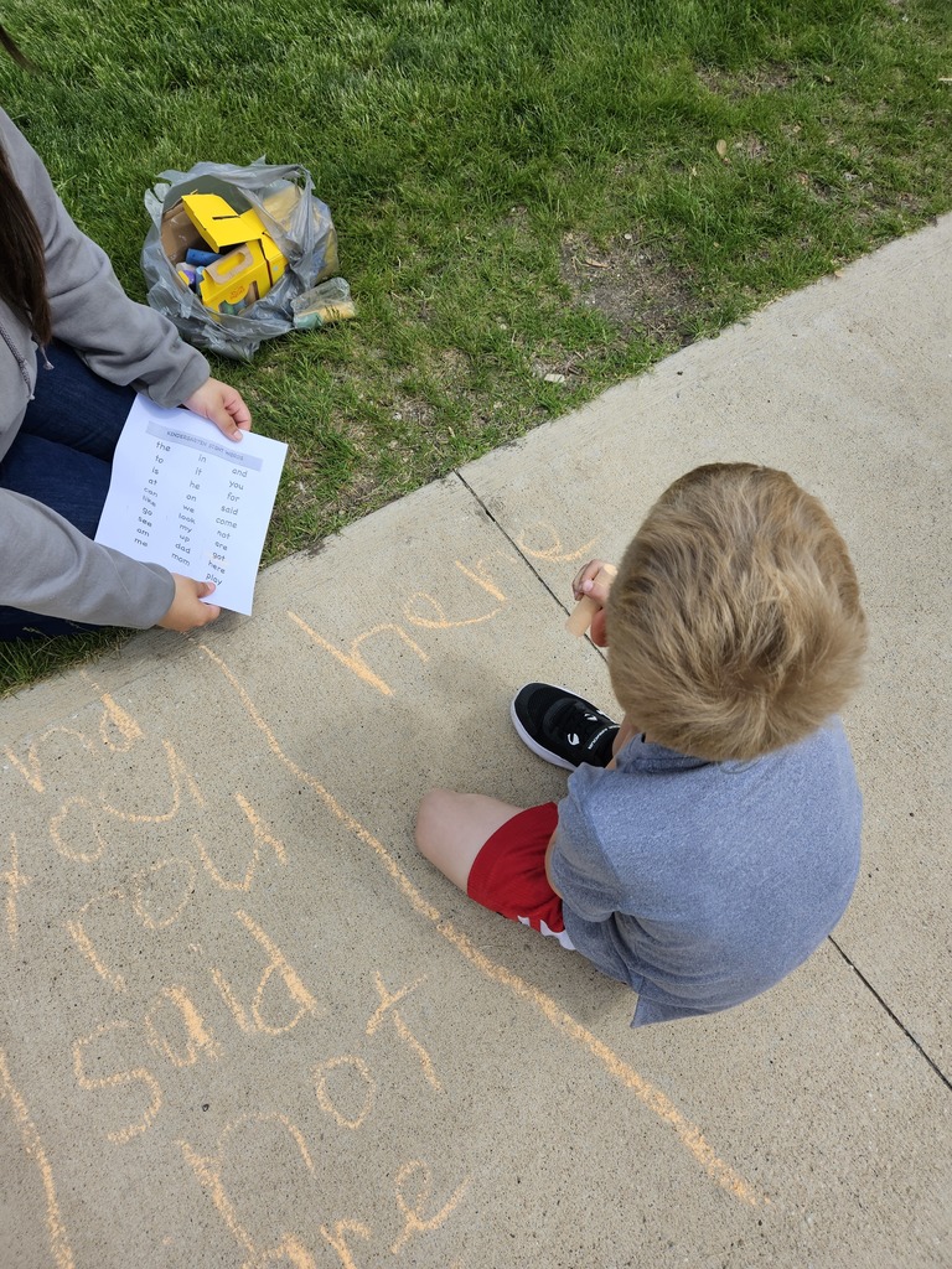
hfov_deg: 58.9
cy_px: 634
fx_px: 843
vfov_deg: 73.9
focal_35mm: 23
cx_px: 476
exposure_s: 1/2000
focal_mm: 5.4
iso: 50
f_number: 1.8
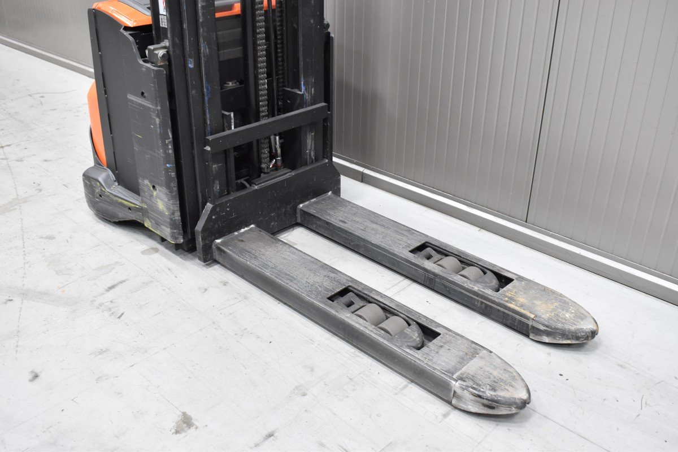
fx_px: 650
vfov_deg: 38.4
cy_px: 226
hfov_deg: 55.1
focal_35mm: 34
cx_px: 339
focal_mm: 23
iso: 1600
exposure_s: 1/25
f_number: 5
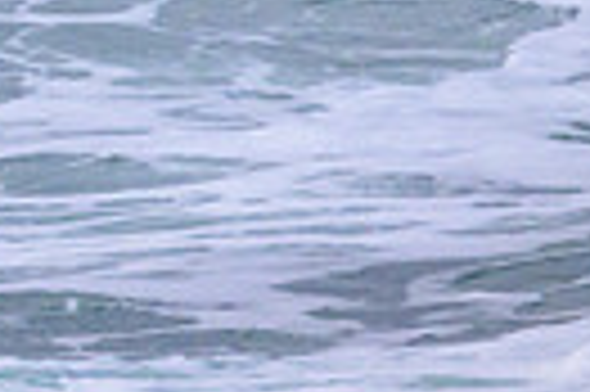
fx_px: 58026
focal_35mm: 3545
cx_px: -563
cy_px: -466
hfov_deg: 0.6
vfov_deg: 0.4
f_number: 11
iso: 2500
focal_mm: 800
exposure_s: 1/2000
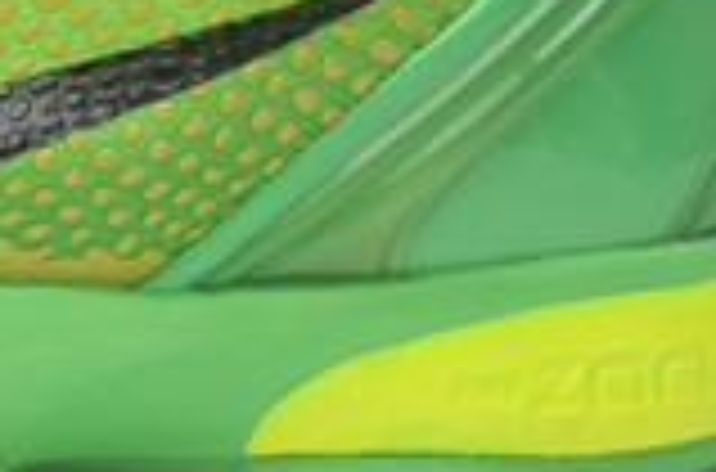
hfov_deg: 10.3
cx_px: -378
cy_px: -178
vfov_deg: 7.0
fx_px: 3827
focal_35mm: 193
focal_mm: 34
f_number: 8
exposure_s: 1/125
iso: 100
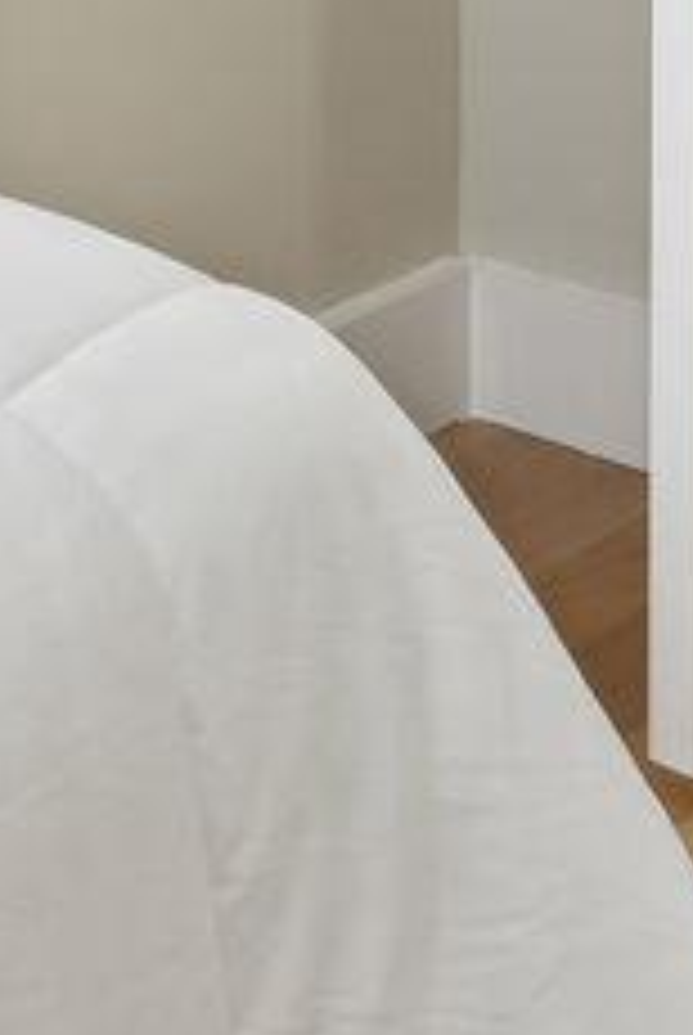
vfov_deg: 15.5
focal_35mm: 105
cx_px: -1125
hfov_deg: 10.6
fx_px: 3023
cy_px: -1044
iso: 200
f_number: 9
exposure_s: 1/25
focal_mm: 14
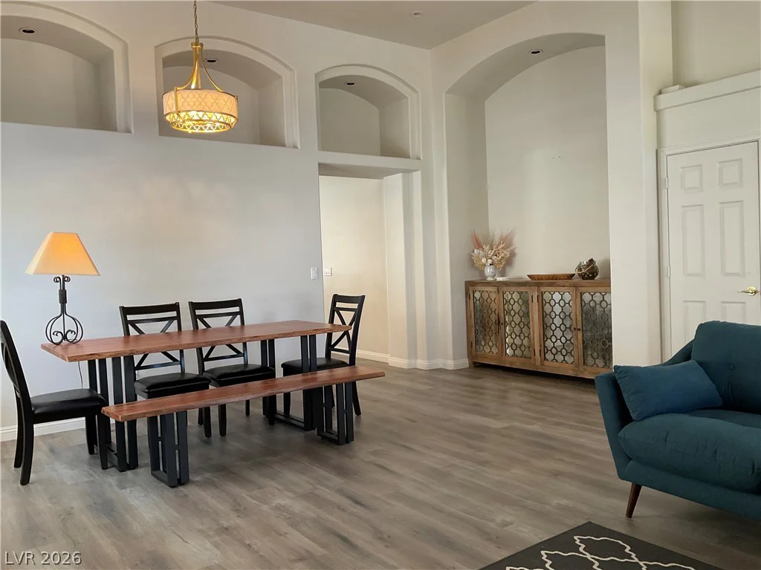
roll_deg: +1.7
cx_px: 380
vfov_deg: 48.2
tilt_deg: -1.3
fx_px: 638
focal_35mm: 29
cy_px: 285
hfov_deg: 61.7
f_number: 1.8
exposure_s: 1/60
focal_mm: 3
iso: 64
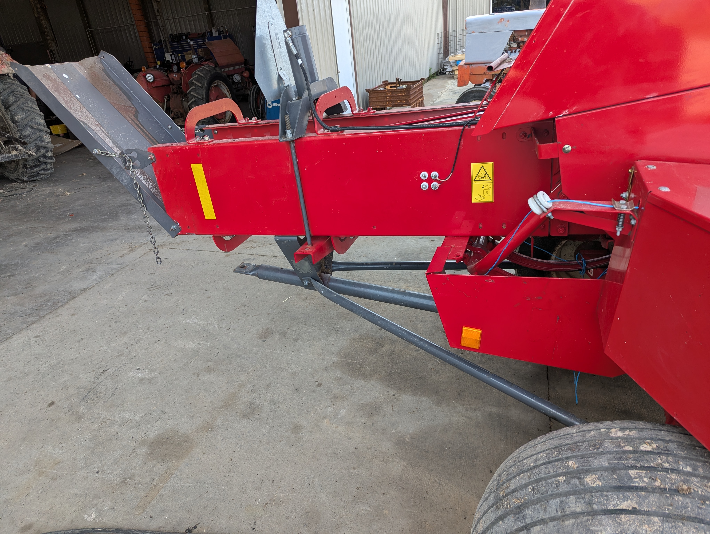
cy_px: 267
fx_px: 493
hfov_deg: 71.5
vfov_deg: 56.9
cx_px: 355
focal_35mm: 24
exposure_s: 1/212
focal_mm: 6.81
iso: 40
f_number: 1.85
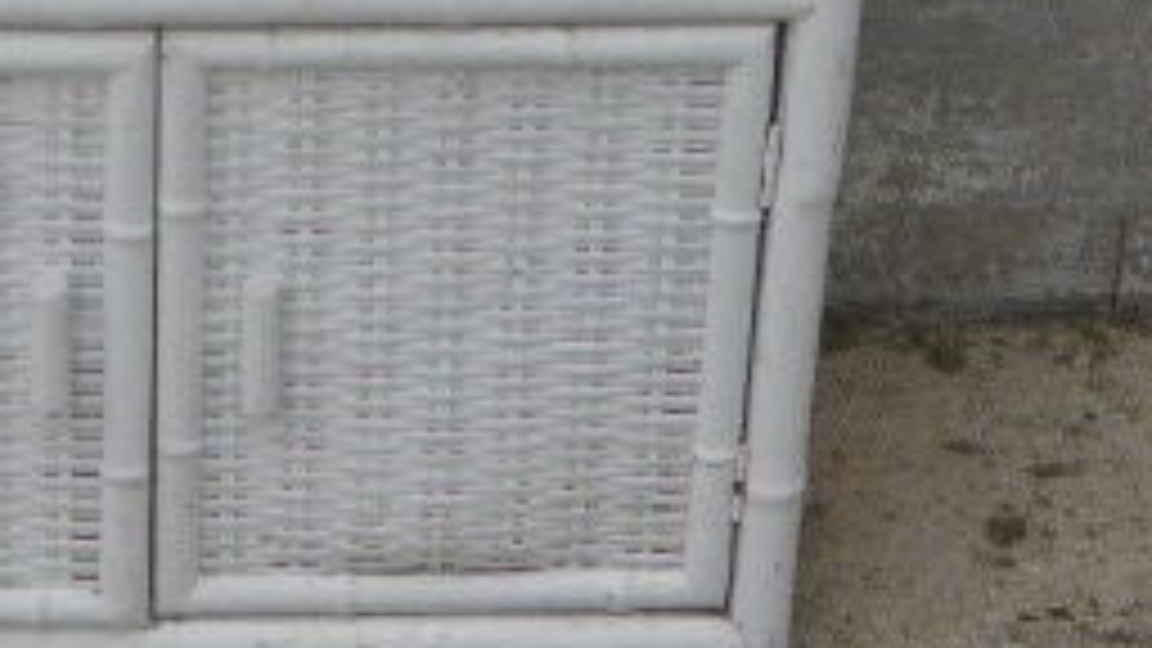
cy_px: -482
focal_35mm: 155
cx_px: 140
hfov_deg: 13.8
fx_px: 4735
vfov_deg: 7.6
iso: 125
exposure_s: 1/250
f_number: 4.6
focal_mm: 9.7
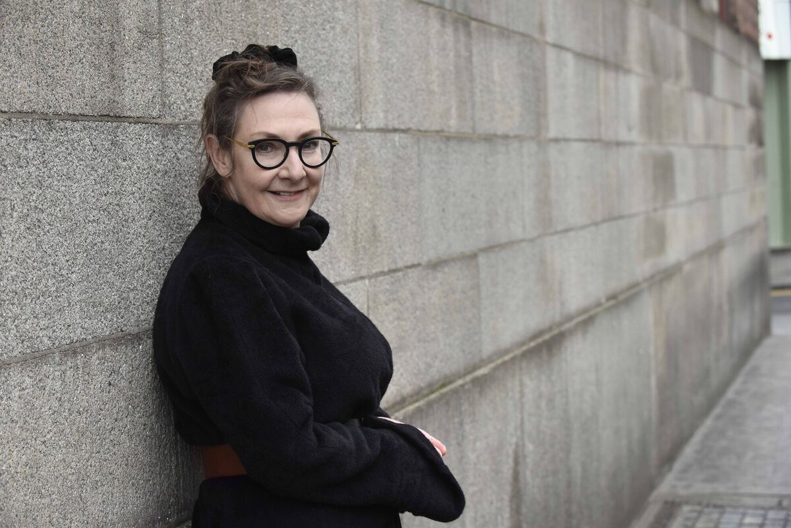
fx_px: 1714
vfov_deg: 17.5
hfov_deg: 26.0
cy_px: 264
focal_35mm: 78
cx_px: 396
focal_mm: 78
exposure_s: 1/160
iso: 1250
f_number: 6.3
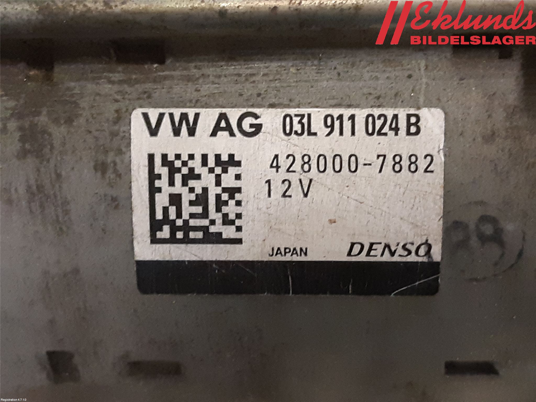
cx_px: 268
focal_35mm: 26
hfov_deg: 67.3
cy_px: 201
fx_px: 403
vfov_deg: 53.1
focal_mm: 3.93
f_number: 1.7
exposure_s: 1/25
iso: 400
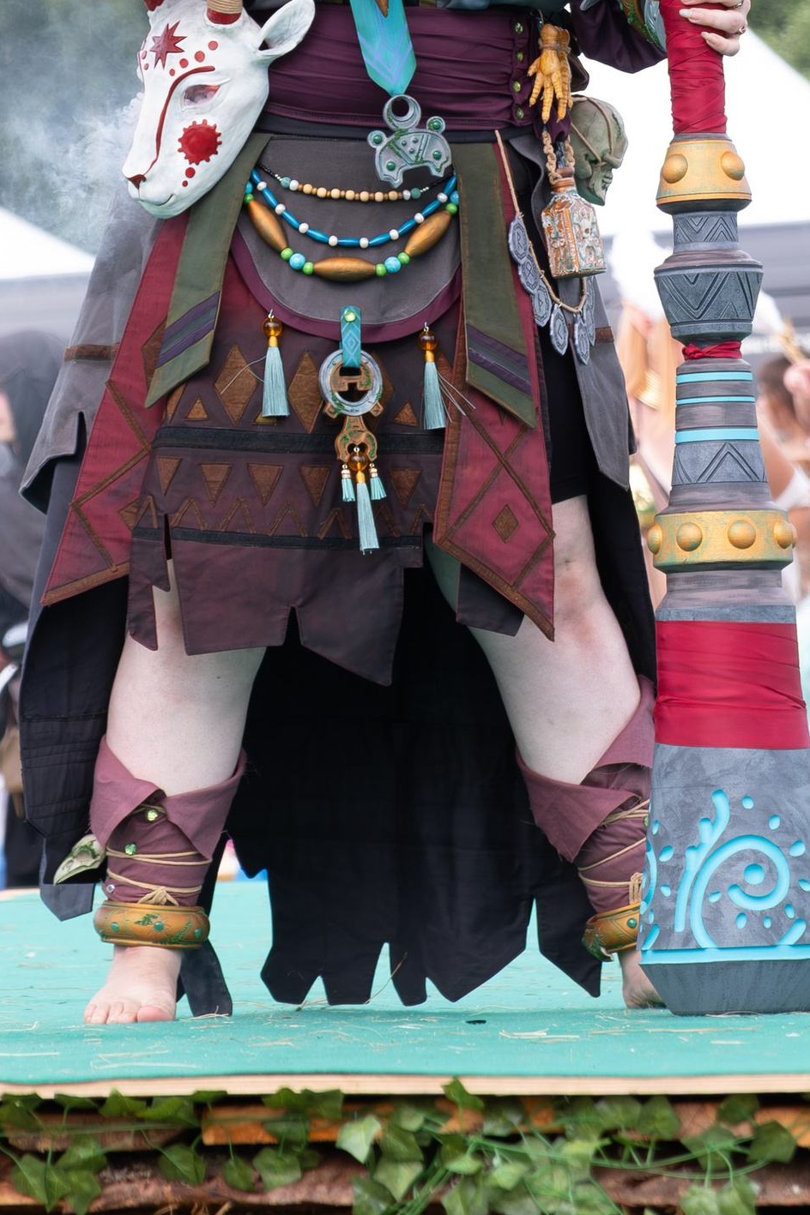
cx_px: 257
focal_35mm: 225
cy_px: -33
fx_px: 7597
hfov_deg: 6.1
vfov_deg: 9.1
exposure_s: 1/800
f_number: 3.6
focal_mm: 55
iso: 320
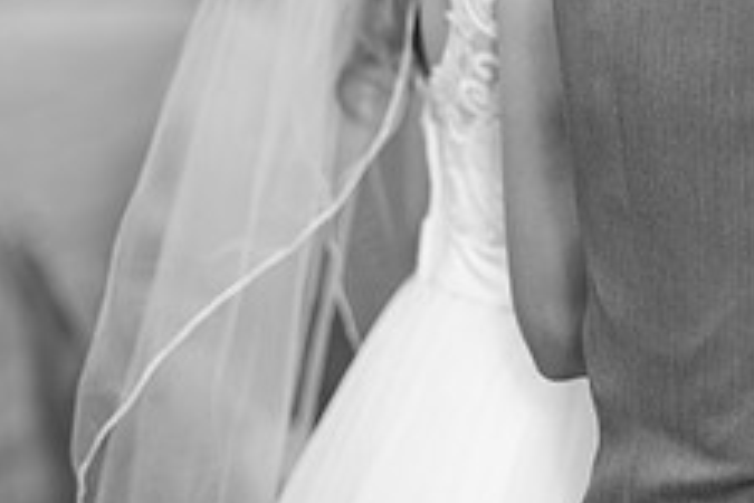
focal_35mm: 219
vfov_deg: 6.2
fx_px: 4586
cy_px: -92
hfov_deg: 9.3
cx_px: 942
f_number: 2.2
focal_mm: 85
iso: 500
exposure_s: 1/160
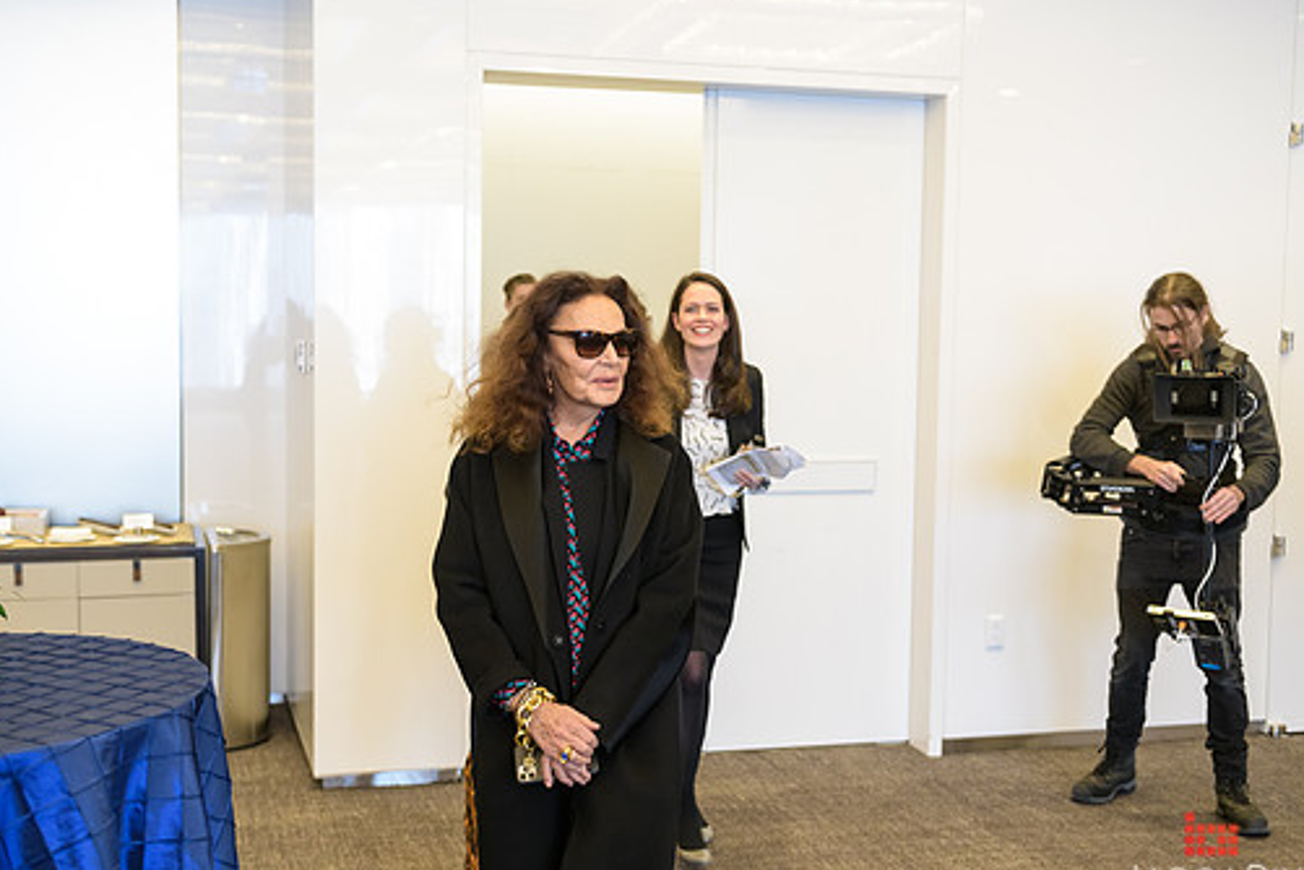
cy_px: 444
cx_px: 614
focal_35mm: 44
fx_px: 1594
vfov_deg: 30.5
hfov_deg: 44.5
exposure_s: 1/125
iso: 1600
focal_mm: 38
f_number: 3.2
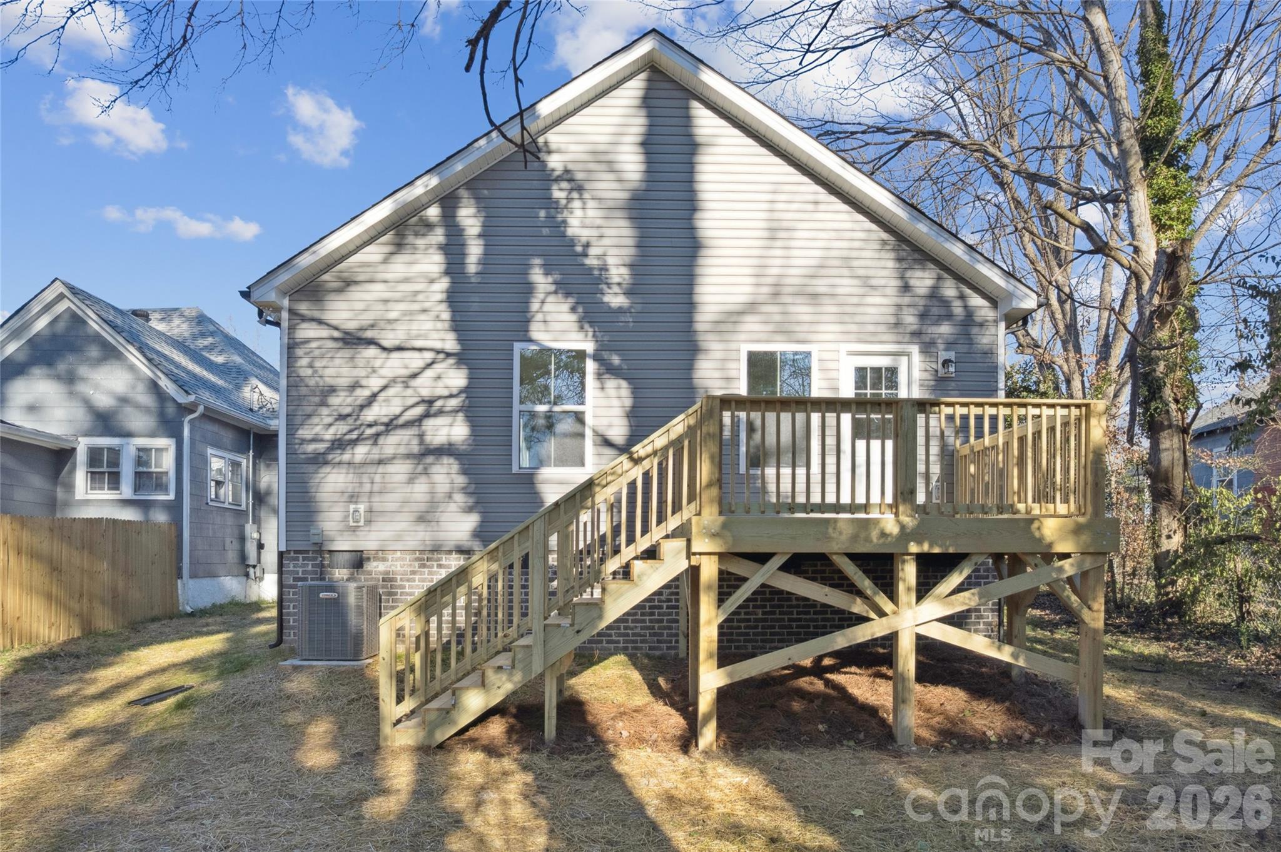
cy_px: 426
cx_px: 640
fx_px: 782
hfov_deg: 78.6
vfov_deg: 57.2
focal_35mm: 22
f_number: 2.8
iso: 100
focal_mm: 8.4
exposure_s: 1/100
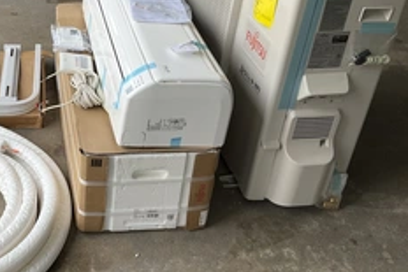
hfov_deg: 36.7
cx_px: 74
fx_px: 590
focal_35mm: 52
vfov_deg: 25.9
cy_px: 100
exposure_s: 1/316
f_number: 1.8
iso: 25
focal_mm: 3
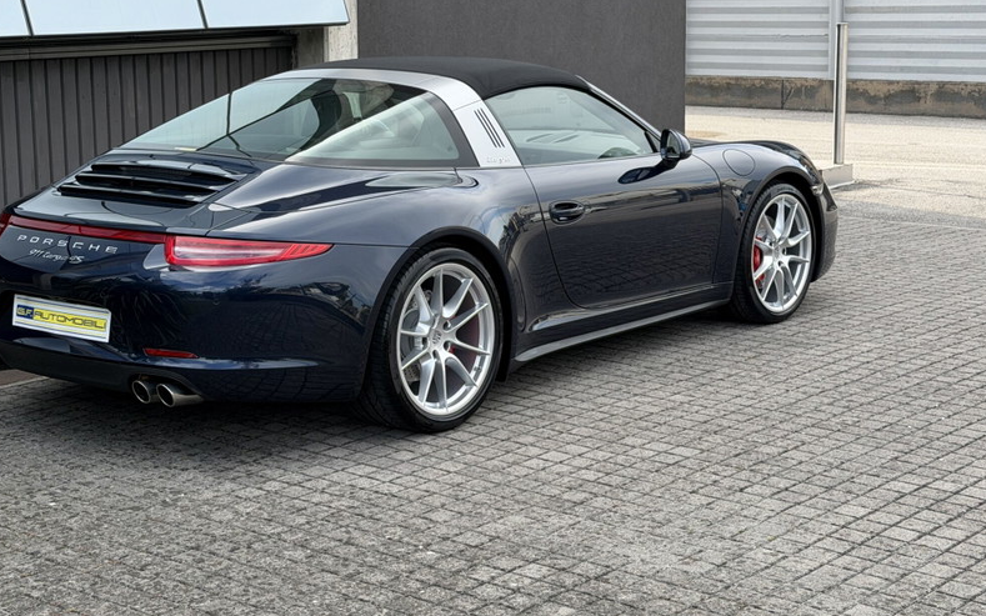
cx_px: 421
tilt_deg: -7.9
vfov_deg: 19.7
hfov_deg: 31.0
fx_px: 1773
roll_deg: +0.1
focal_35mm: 66
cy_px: 224
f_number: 1.78
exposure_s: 1/1000
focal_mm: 6.76
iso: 64
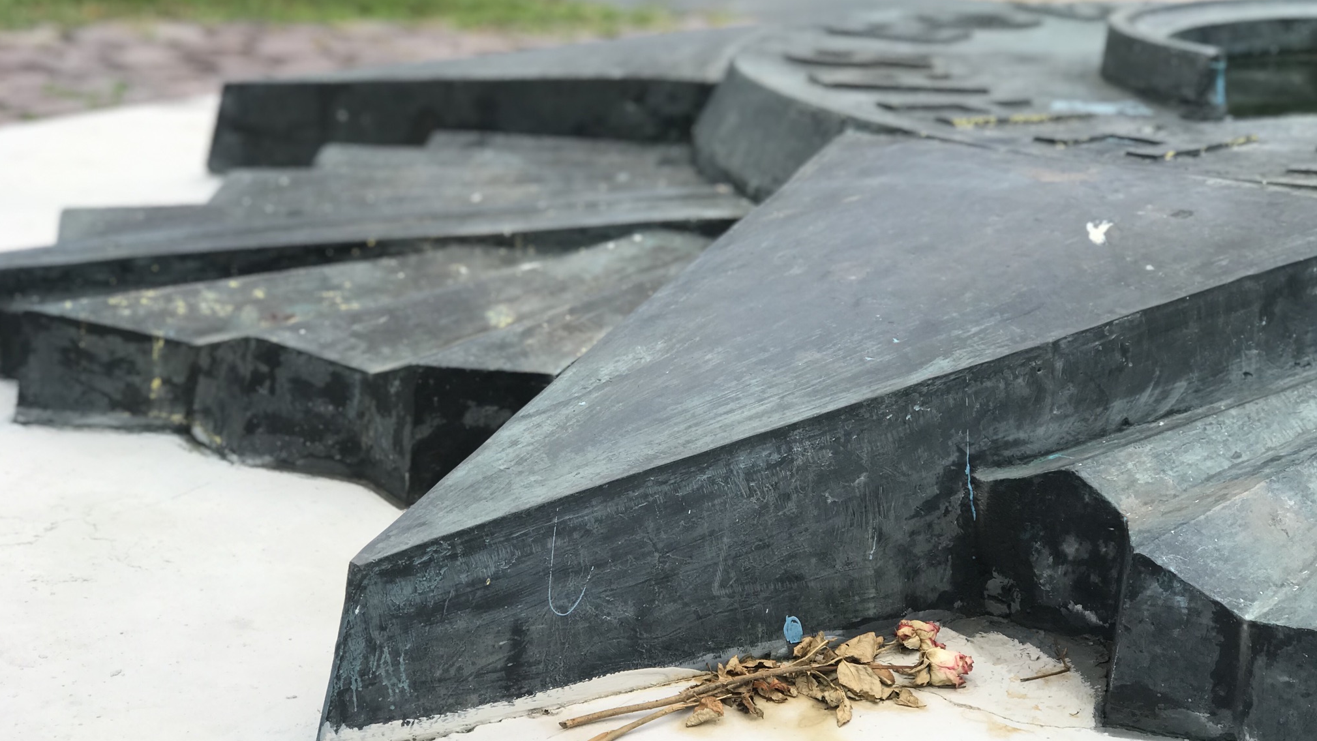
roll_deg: -1.7
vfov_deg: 19.1
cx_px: 661
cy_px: 389
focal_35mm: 63
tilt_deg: -16.3
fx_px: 2200
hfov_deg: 33.3
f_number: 2.8
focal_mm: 6.6
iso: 20
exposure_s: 1/486
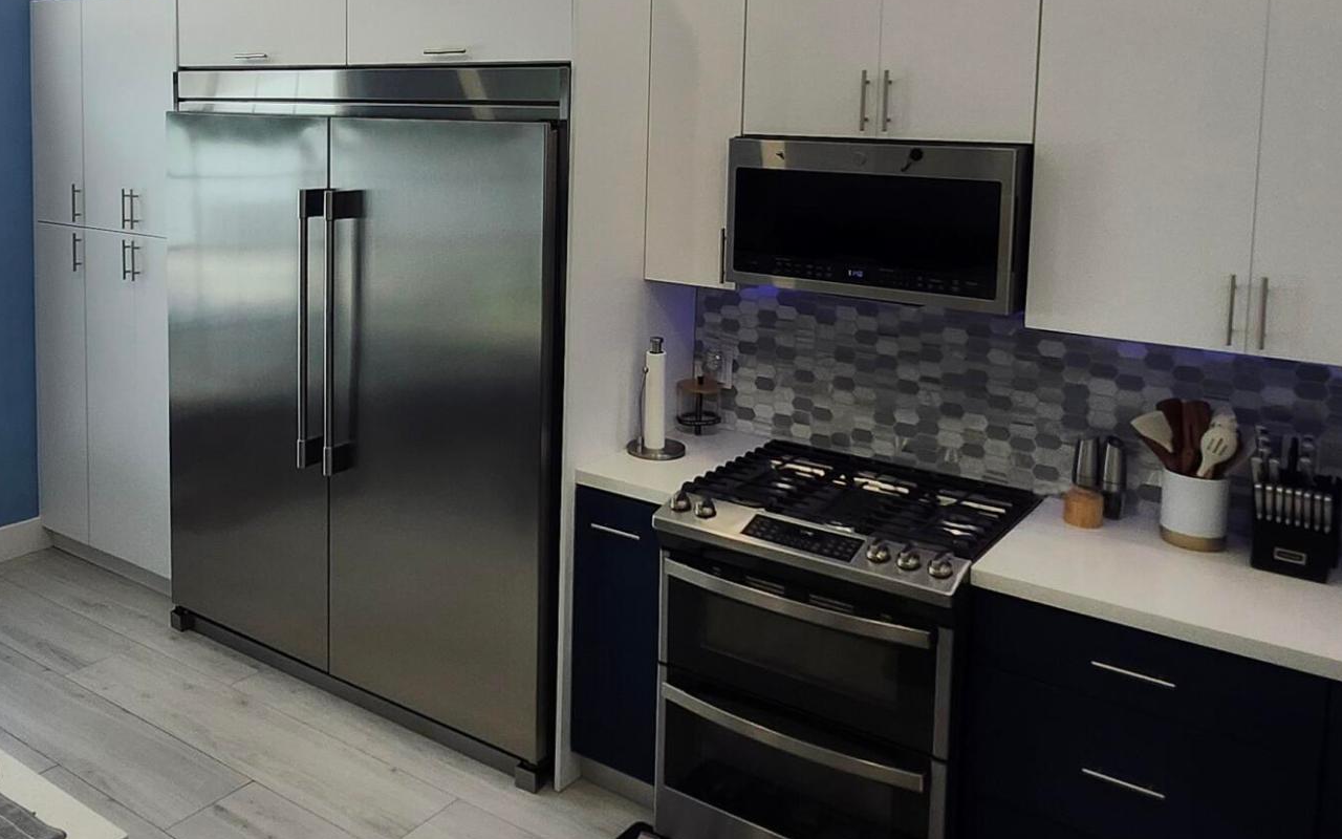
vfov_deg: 39.2
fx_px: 1134
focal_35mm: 31
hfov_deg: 60.8
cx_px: 549
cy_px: 179
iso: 64
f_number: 2.2
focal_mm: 1.74
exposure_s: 1/120
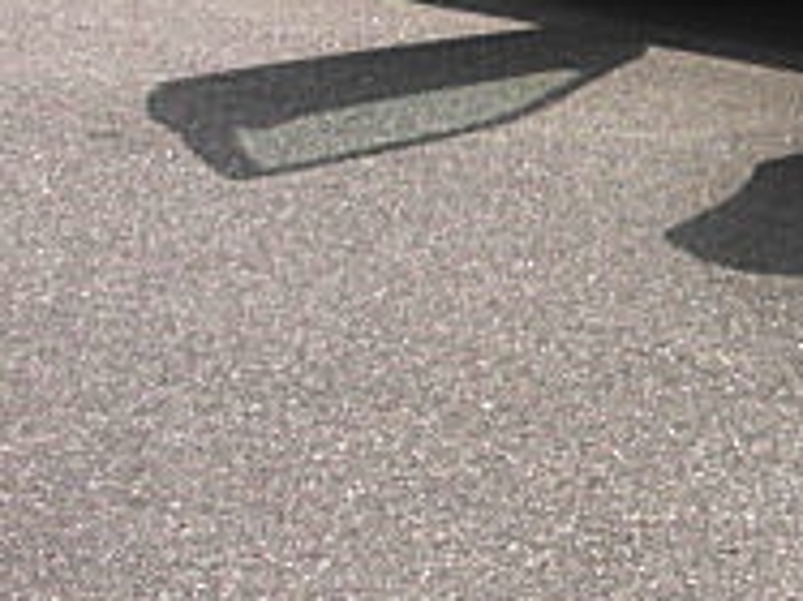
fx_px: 2851
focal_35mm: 123
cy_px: -17
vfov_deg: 11.9
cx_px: 1232
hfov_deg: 14.8
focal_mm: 6.3
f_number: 7.9
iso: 50
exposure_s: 1/125
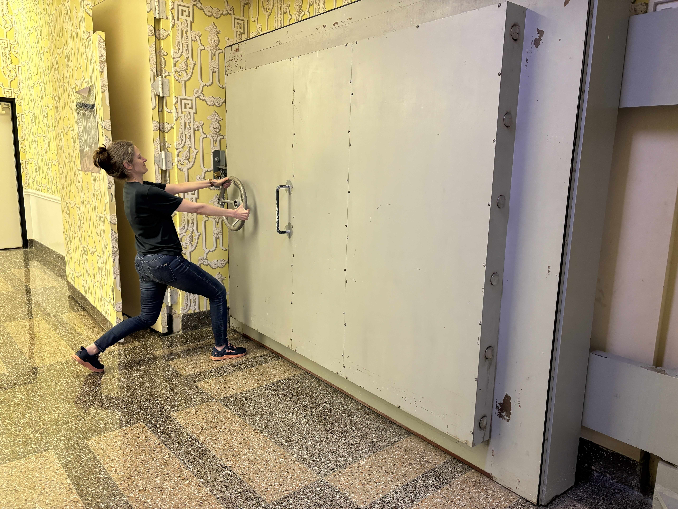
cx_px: 339
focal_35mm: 26
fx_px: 509
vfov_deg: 53.1
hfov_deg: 67.3
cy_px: 254
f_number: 1.6
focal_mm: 5.96
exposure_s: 1/60
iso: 250
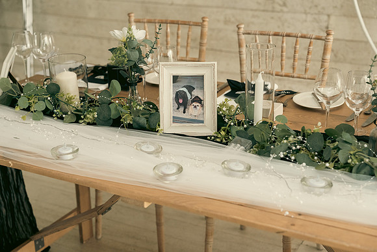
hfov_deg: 34.5
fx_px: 608
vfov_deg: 23.4
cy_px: 126
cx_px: 188
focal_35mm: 58
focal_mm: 58
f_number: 3.5
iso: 2500
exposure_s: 1/200
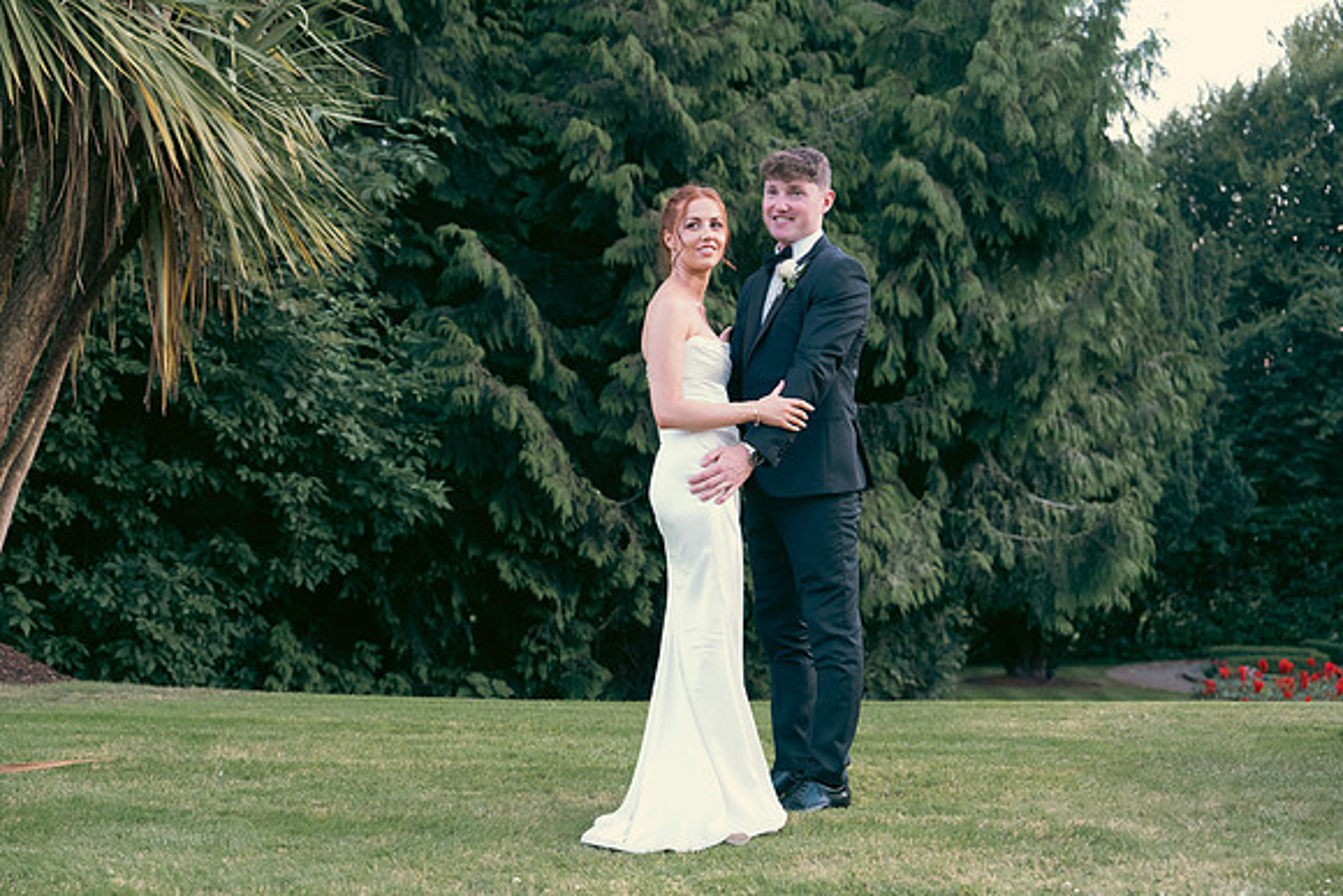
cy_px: 448
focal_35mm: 50
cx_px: 672
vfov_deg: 27.0
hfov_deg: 39.6
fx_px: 1866
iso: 2000
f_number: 3.5
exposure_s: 1/320
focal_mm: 50
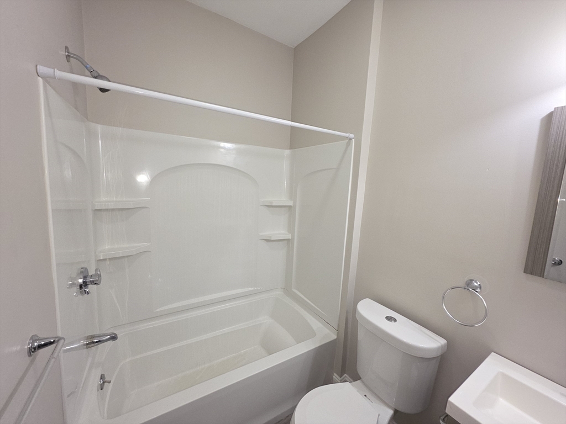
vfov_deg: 89.9
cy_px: 212
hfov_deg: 106.2
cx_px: 283
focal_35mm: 13
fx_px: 213
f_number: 1.9
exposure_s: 1/60
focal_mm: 2.2
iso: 125
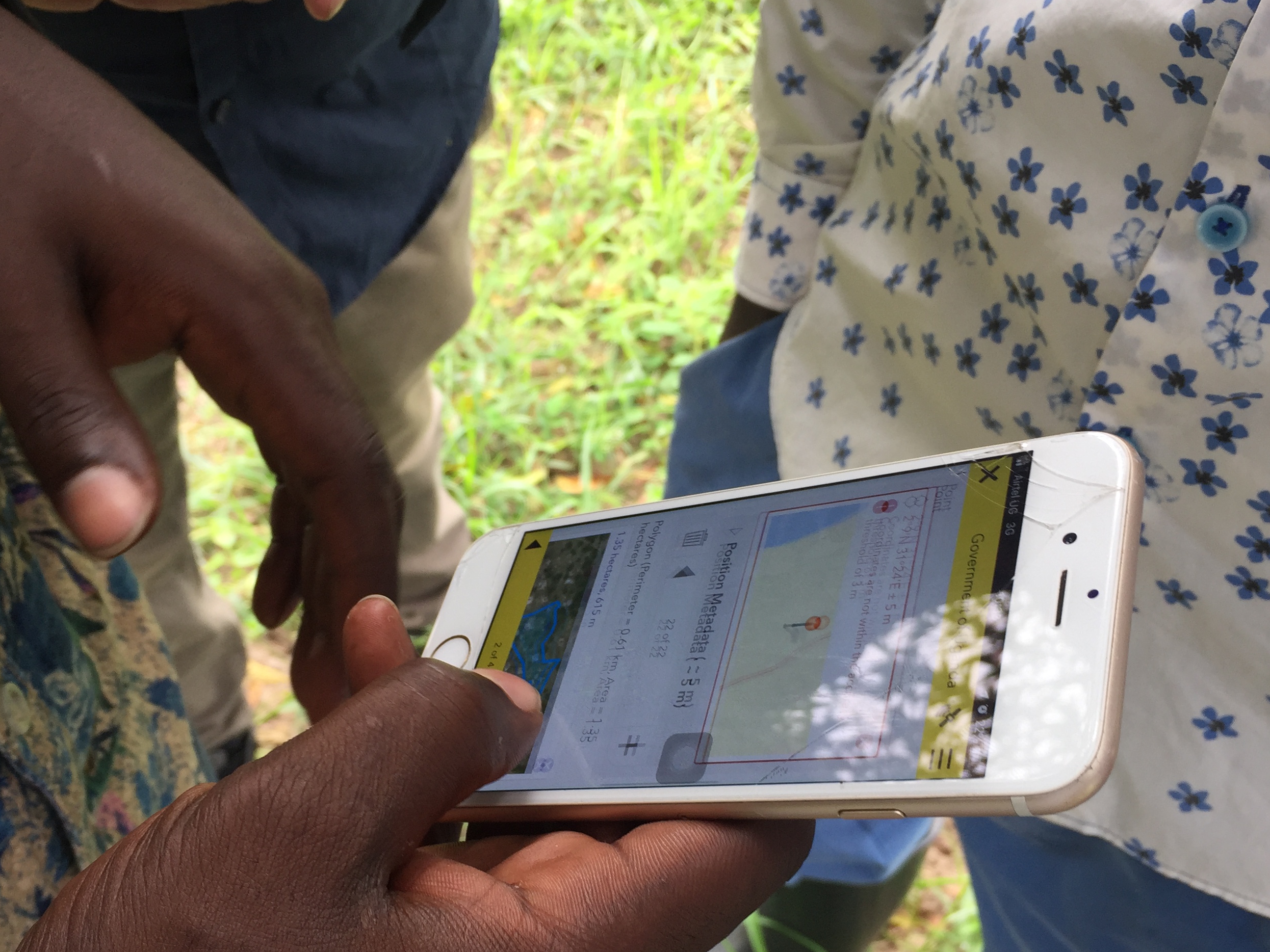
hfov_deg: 49.0
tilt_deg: -57.3
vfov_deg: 37.6
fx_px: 1394
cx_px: 601
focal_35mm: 38
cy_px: 575
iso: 32
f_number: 2.2
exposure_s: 1/107
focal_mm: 4.15
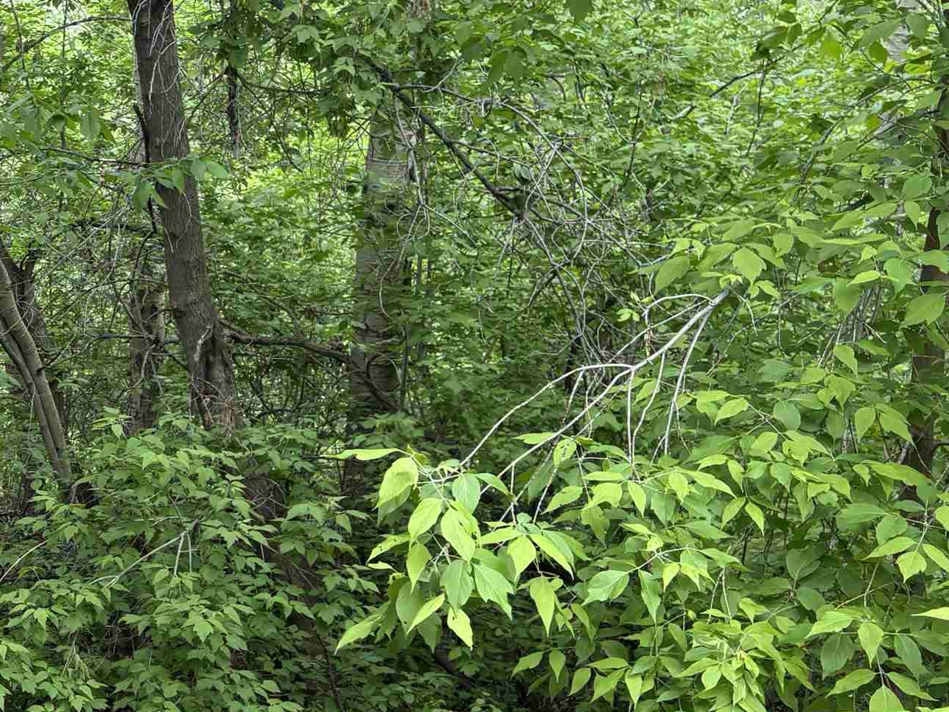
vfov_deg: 23.6
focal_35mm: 62
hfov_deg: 27.6
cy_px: 377
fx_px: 1700
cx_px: -178
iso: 64
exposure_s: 1/122
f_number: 1.6
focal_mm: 5.96
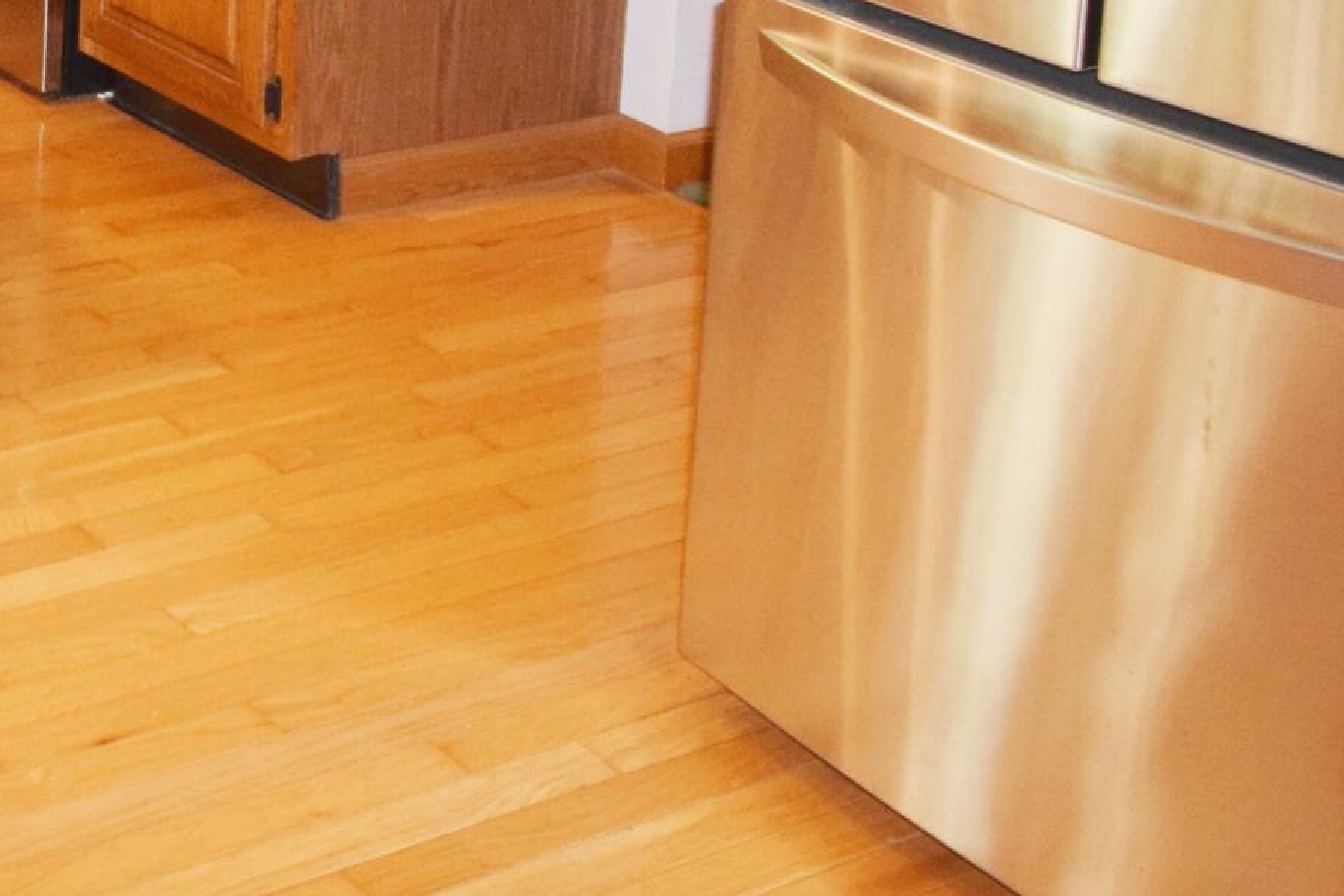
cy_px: -379
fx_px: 2452
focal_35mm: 66
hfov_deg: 27.3
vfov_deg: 18.7
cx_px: -234
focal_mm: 13
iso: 1100
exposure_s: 1/60
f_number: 4.8
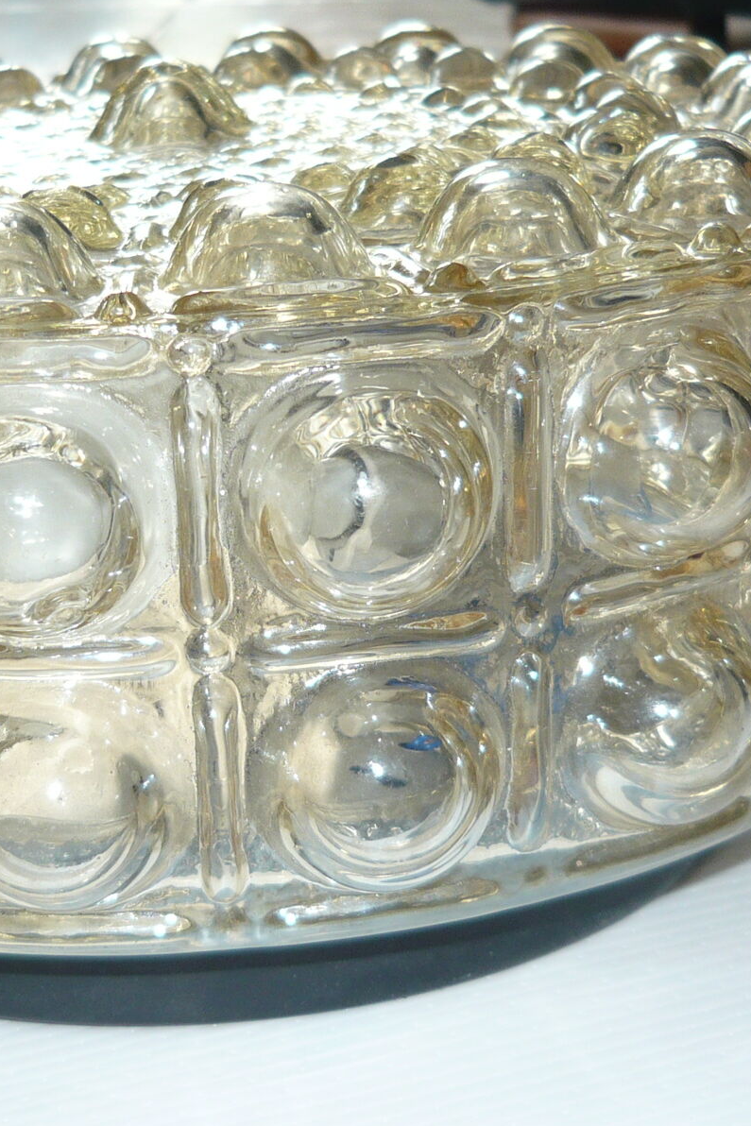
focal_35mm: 67
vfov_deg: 30.1
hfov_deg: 20.2
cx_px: 191
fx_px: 2096
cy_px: 563
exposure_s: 1/80
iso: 100
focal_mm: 5.5
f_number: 2.8
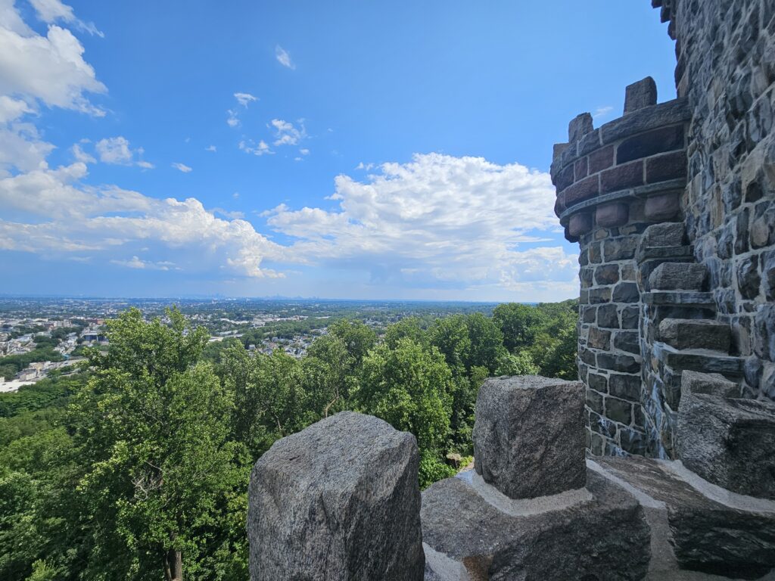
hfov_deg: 106.2
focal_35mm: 13
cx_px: 388
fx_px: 291
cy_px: 290
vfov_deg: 89.9
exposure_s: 1/2671
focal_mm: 2.2
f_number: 2.2
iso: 50
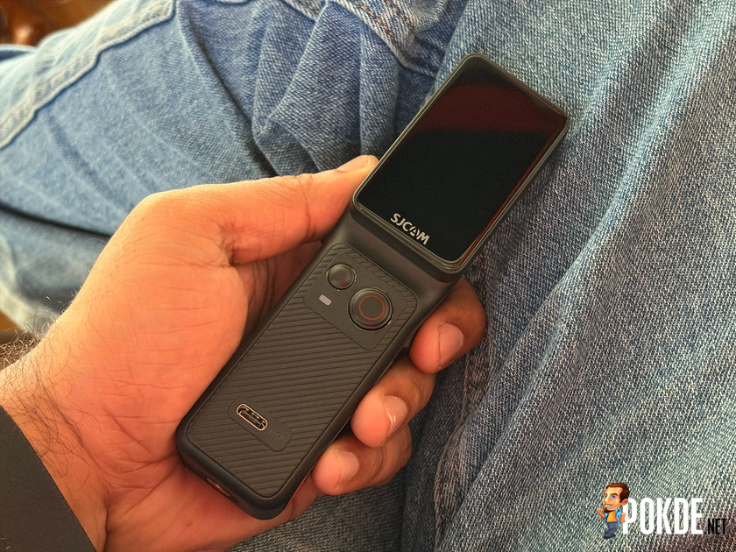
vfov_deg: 28.0
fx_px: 1106
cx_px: 368
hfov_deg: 36.8
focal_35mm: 52
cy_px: 276
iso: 400
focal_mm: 5.96
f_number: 1.6
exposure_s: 1/20
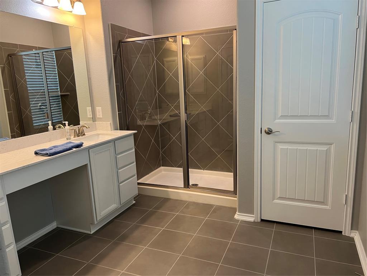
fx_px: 276
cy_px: 138
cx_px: 184
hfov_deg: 67.3
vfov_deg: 53.1
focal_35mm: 26
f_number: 1.5
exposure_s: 1/60
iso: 125
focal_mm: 5.7
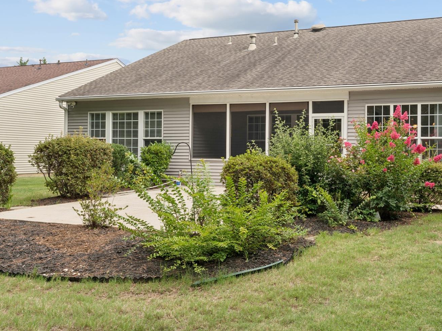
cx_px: 304
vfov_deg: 39.2
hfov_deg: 50.2
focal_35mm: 36
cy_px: 111
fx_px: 460
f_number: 13
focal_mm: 24
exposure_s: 1/40
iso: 100
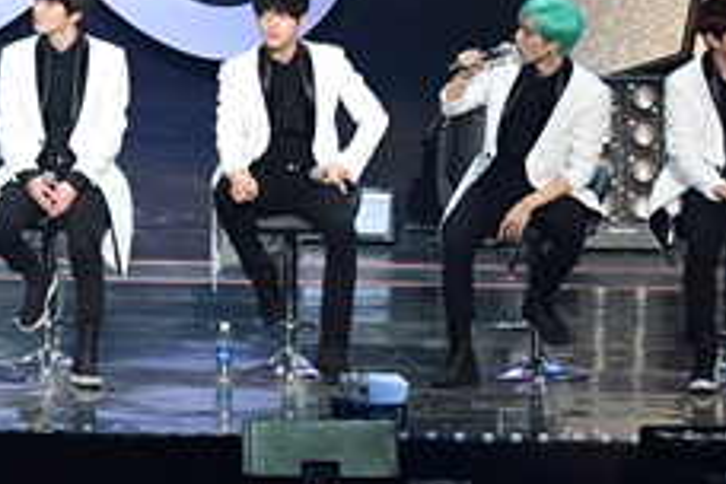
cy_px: 102
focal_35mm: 592
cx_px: 102
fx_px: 11938
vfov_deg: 2.3
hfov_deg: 3.5
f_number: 4
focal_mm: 150
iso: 1600
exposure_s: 1/400
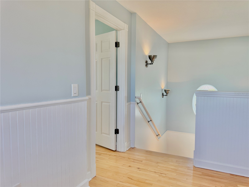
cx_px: 124
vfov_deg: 56.8
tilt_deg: -2.8
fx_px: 173
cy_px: 94
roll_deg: -0.5
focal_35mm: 24
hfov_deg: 71.6
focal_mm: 6.76
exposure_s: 1/279
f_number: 1.78
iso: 100
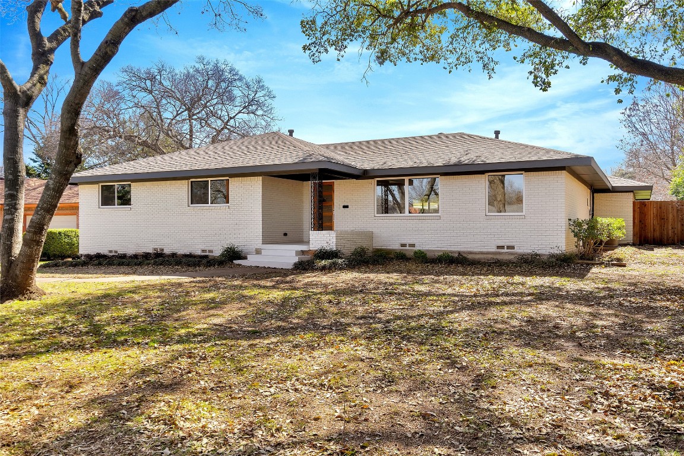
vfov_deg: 49.6
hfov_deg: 69.4
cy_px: 228
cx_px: 342
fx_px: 494
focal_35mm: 26
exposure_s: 1/50
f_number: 11
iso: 100
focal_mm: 26
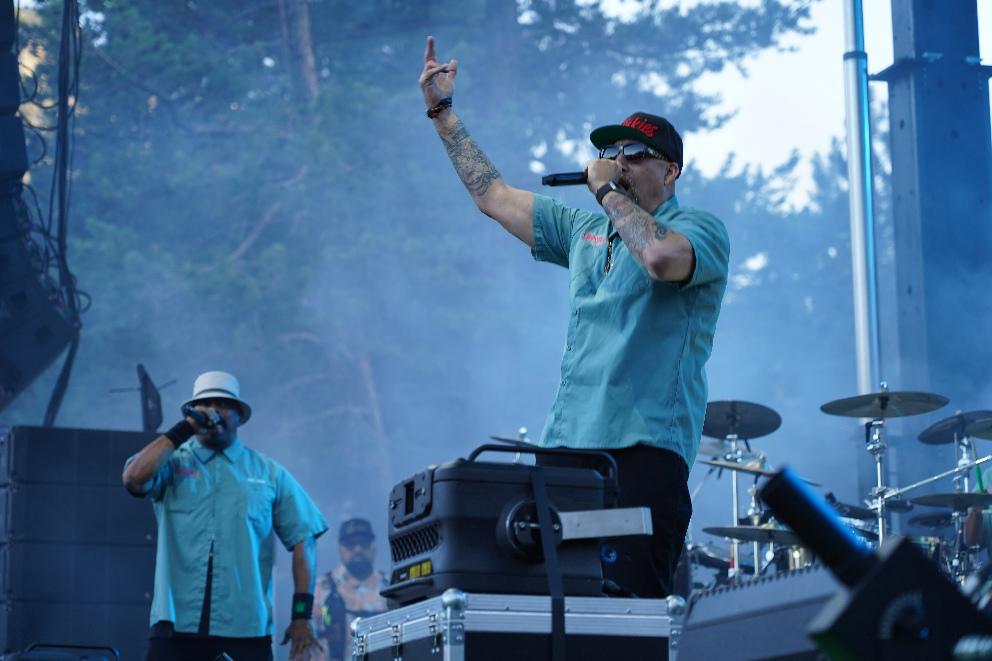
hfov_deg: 19.3
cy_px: 328
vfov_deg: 12.9
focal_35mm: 106
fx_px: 2921
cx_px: 496
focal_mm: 105
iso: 200
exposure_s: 1/125
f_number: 4
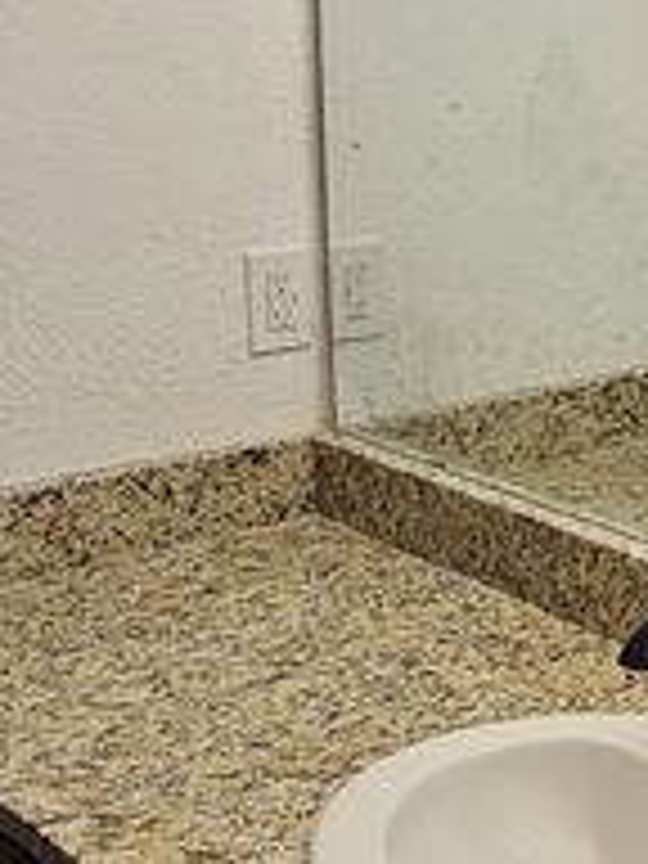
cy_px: 394
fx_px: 1622
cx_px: 936
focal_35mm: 65
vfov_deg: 29.8
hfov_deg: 19.9
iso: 50
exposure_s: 1/120
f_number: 2.2
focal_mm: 2.2
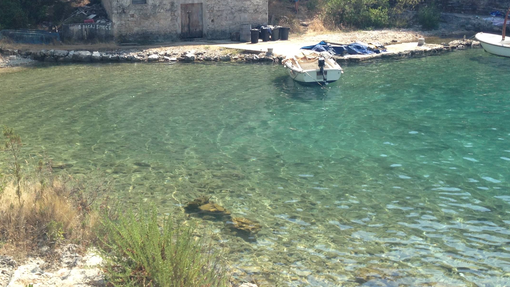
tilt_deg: -8.4
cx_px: 167
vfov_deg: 21.6
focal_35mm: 55
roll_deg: +1.5
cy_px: 72
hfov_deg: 37.4
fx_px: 744
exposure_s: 1/661
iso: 50
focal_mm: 4.12
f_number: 2.4
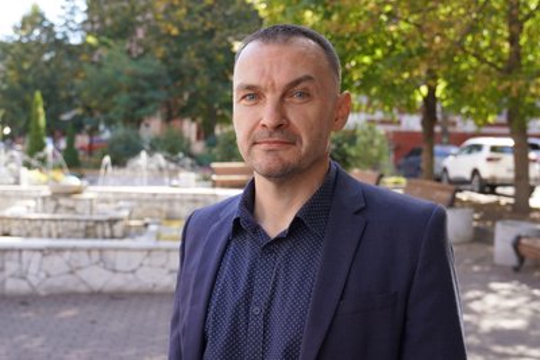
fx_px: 720
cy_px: 180
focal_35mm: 48
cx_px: 270
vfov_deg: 28.1
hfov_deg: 41.1
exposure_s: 1/160
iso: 160
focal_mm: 32
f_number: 4
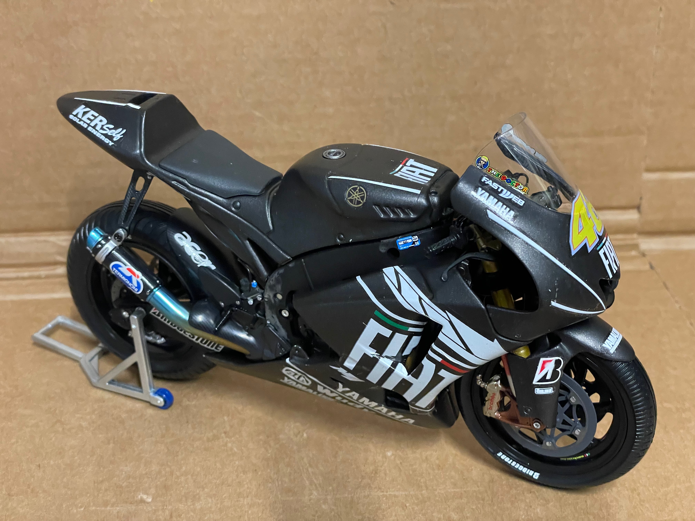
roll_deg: +0.9
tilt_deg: -30.1
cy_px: 260
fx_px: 1044
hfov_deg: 36.8
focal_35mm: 52
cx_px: 348
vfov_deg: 28.0
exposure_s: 1/50
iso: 640
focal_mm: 6
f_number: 2
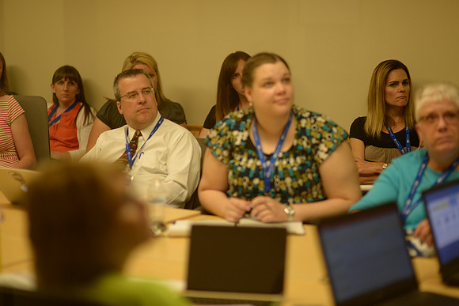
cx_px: 230
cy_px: 153
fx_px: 1084
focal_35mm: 85
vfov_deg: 16.1
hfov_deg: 23.9
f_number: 1.4
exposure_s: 1/200
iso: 400
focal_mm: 85
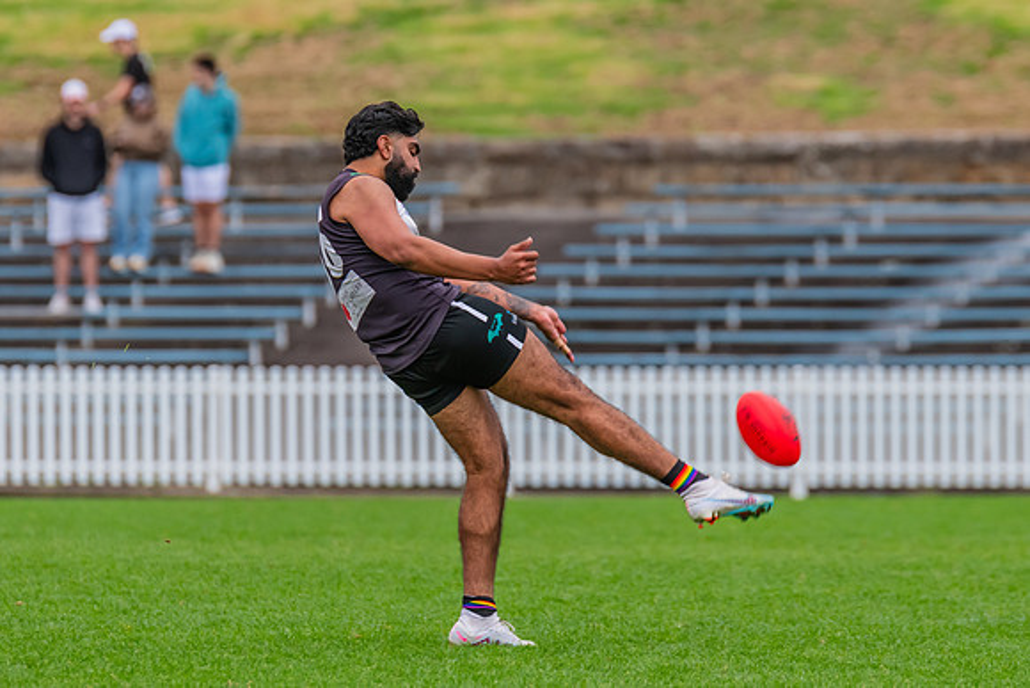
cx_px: 493
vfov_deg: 2.6
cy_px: 307
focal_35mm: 538
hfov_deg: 3.8
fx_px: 15409
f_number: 6.3
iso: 800
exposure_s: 1/1000
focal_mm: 380
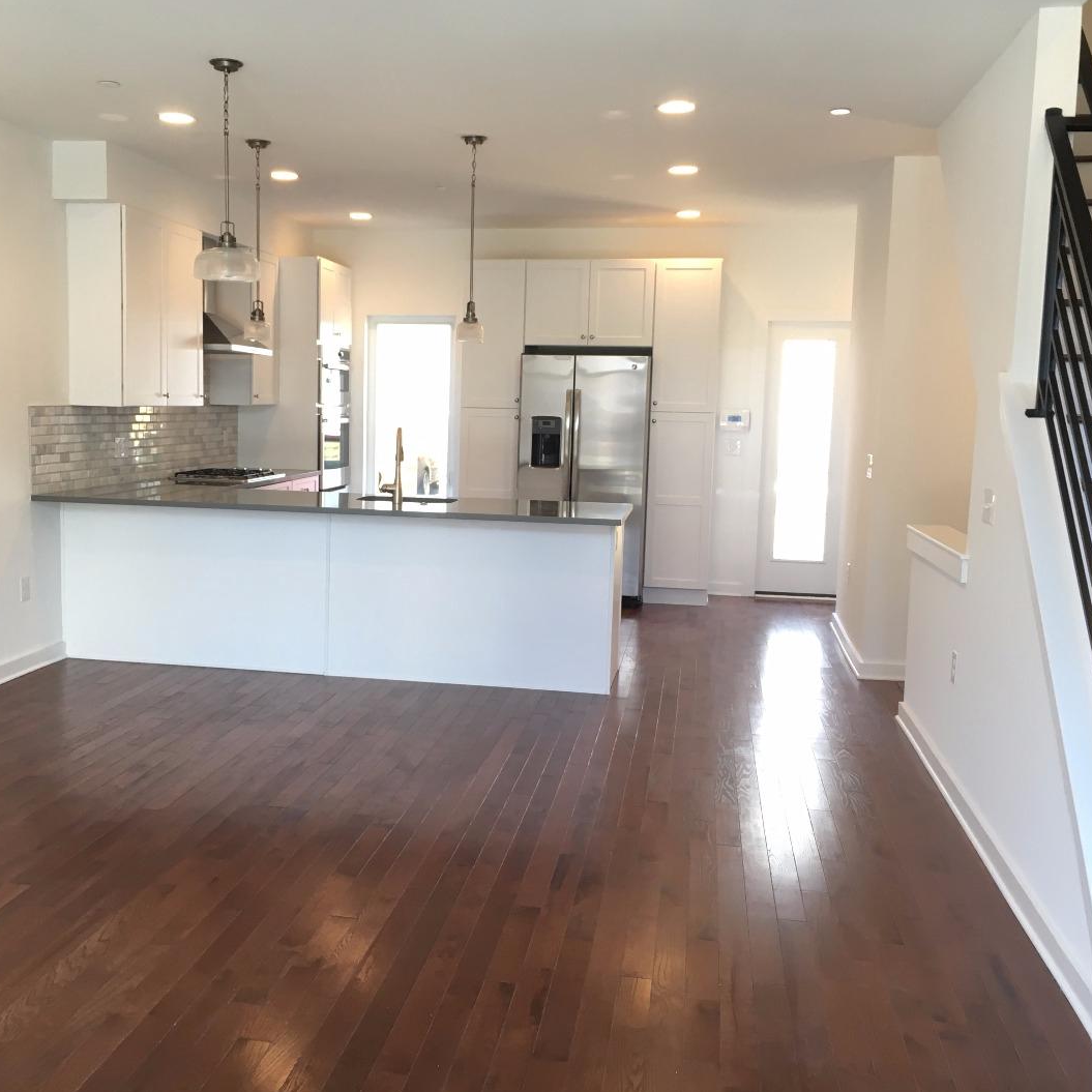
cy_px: 539
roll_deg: -0.3
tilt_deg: -5.6
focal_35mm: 35
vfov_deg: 47.2
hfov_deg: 47.0
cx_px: 451
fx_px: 1249
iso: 50
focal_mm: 4.15
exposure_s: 1/30
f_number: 2.2
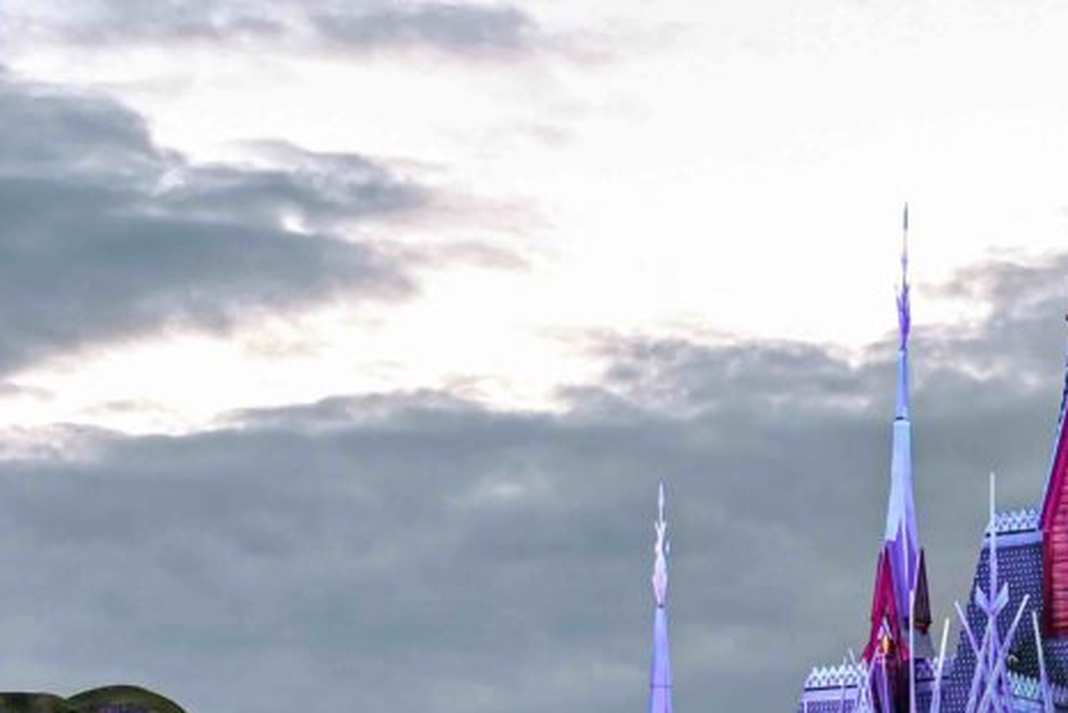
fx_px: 4956
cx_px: 1116
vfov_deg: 8.1
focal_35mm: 167
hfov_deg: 12.1
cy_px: 1014
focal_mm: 38
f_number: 5
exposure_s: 1/3
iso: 250
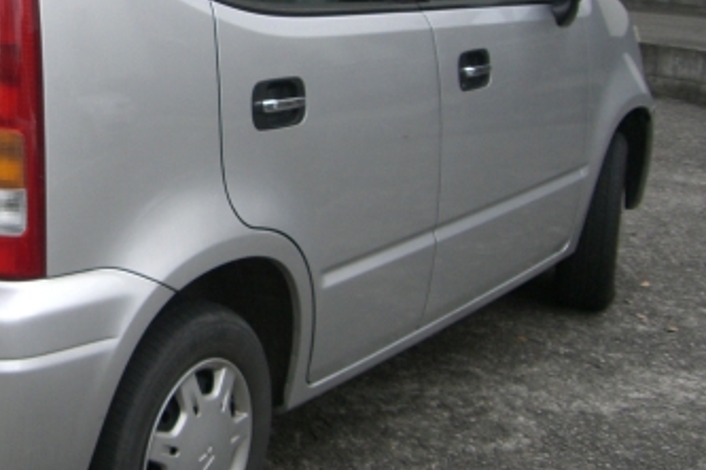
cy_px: 142
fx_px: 1490
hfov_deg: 25.7
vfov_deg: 17.9
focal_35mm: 76
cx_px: 61
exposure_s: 1/125
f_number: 2.7
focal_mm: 6.2
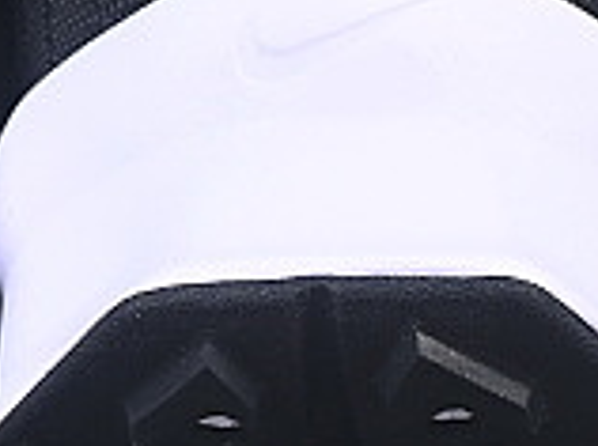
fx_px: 8504
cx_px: -11
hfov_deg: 4.0
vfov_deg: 3.0
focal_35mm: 493
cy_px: -317
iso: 160
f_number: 6.3
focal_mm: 50
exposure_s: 1/60
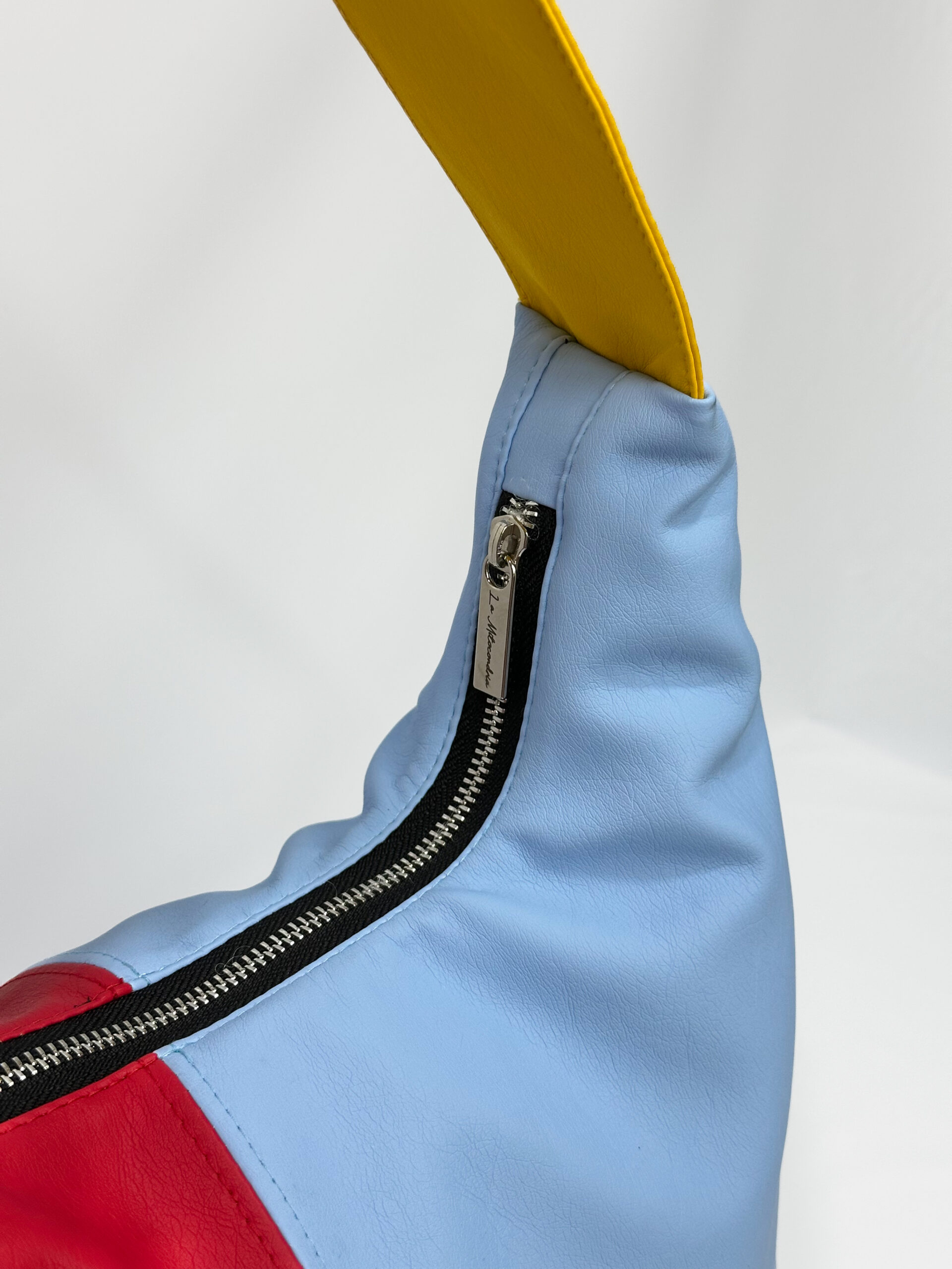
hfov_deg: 30.3
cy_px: 634
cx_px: 476
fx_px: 1760
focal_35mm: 48
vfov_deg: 39.7
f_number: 1.8
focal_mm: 6.86
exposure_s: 1/120
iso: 80
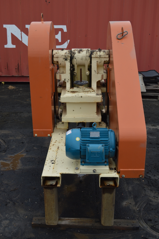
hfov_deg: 30.1
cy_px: 119
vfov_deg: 44.1
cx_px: 79
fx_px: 295
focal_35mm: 45
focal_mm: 29
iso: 100
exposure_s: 1/125
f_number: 5.6
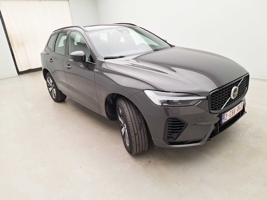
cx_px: 134
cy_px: 100
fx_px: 177
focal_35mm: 23
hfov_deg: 73.9
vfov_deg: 58.9
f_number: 1.8
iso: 64
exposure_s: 1/100
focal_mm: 5.54
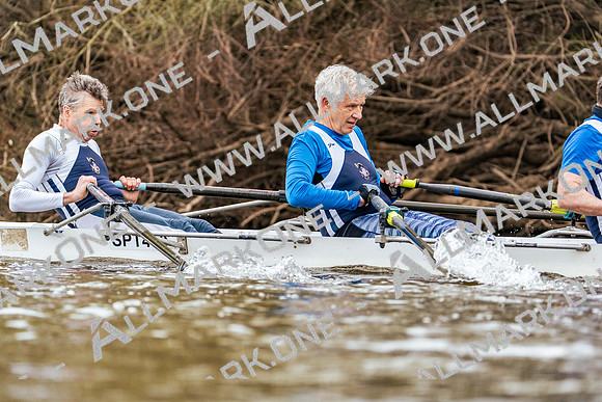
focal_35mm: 353
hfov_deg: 5.8
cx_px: 301
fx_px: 5904
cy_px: 201
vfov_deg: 3.9
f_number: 6.3
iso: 2500
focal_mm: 353
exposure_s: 1/2000
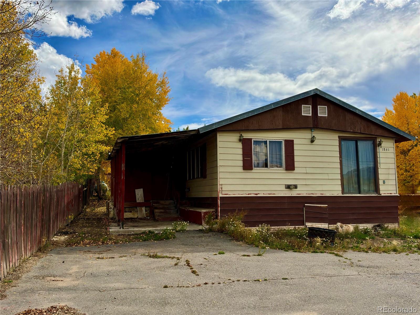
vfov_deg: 46.8
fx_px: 364
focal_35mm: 30
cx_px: 210
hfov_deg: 60.0
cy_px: 158
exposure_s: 1/6536
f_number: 1.8
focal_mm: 6.93
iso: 64
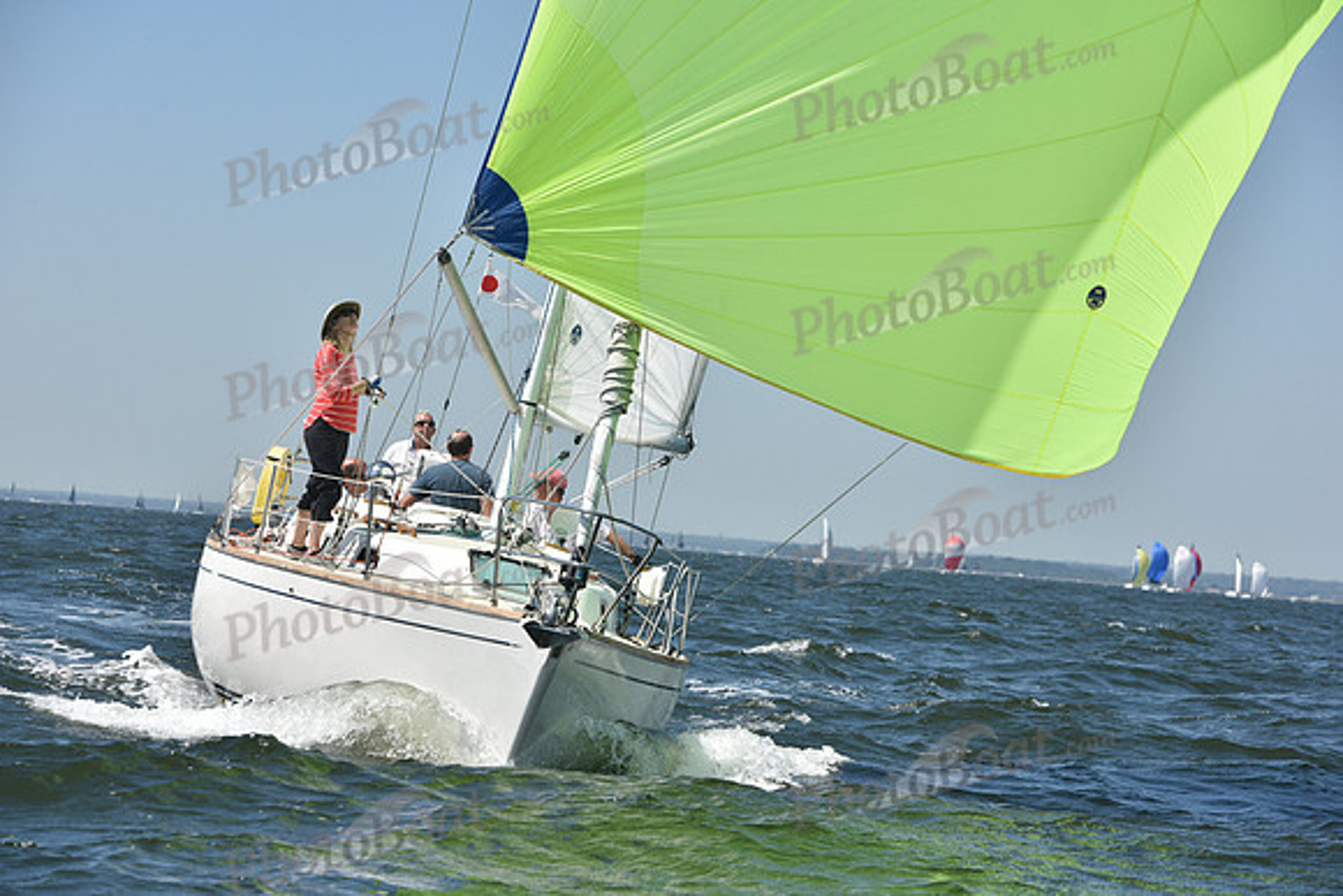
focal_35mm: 125
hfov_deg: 16.4
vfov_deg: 11.0
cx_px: 672
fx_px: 4664
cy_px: 448
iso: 250
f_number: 7.1
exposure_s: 1/1250
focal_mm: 125
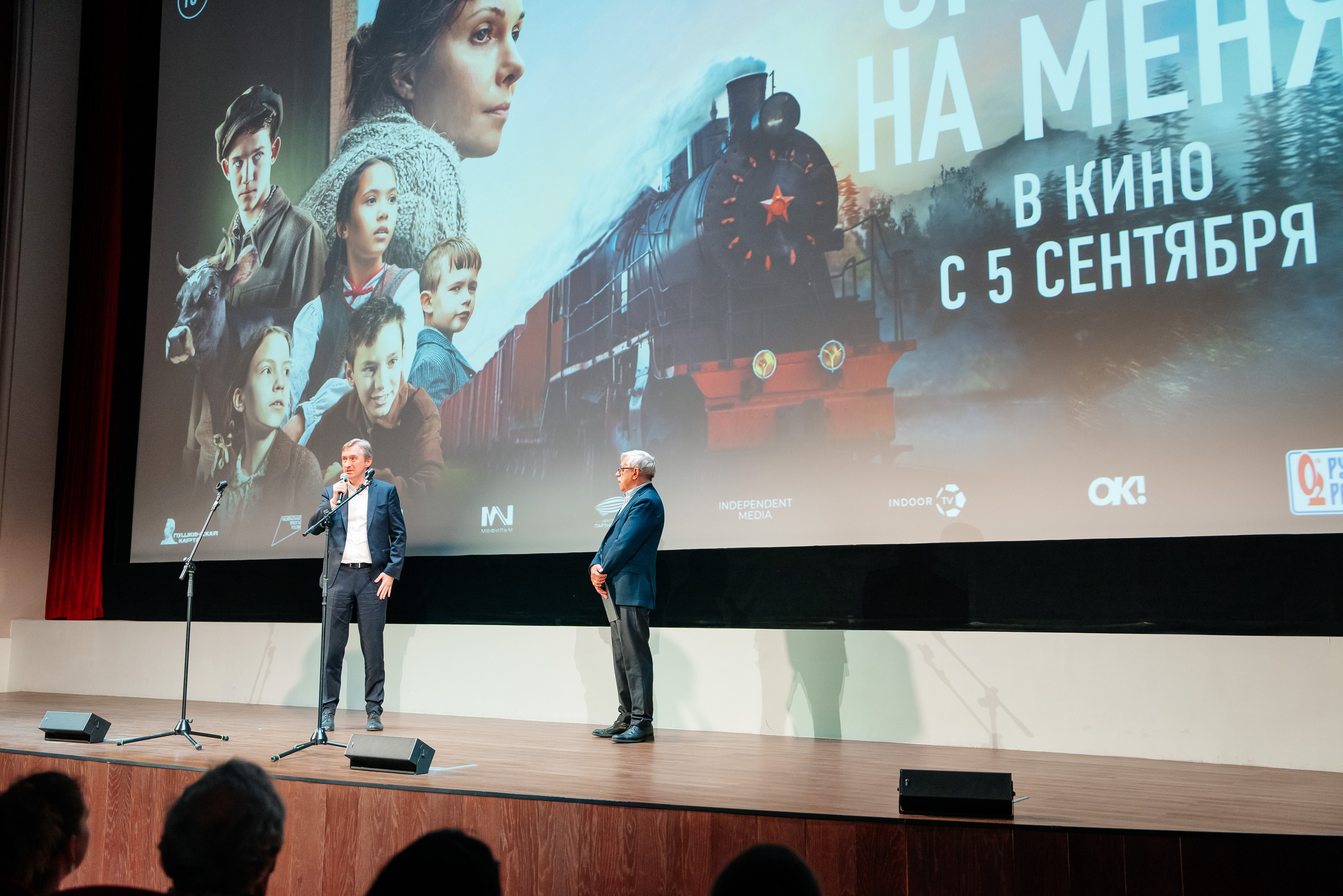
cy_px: 448
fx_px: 1380
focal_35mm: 37
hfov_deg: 51.9
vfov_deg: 35.9
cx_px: 672
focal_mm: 37
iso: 1600
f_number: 2.8
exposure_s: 1/160
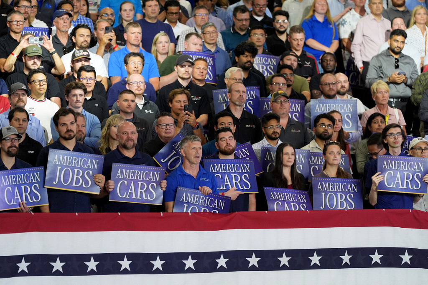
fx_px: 2056
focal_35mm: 173
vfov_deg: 7.9
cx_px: 214
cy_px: 142
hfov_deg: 11.9
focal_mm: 173
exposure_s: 1/500
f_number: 2.8
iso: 2000
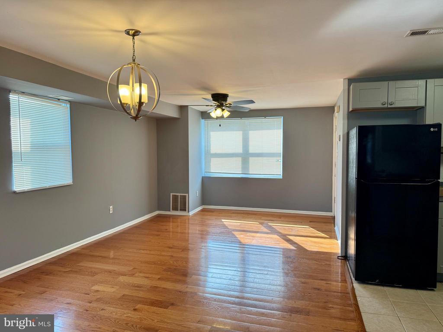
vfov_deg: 56.8
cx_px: 222
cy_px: 166
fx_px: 307
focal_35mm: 24
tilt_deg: -3.7
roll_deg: +0.2
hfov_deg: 71.6
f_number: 1.78
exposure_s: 1/159
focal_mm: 6.76
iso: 64
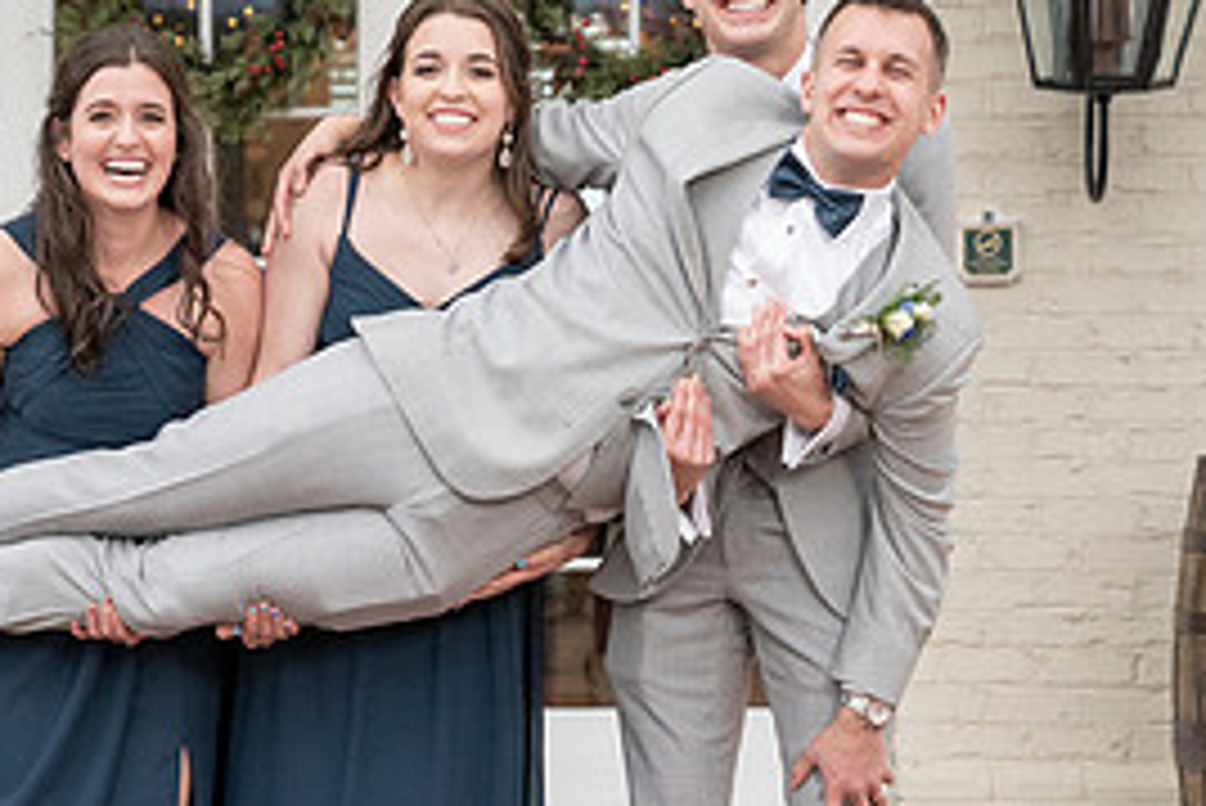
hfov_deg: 12.8
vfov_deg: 8.6
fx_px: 5363
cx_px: 364
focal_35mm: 160
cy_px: 502
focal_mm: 70
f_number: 4
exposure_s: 1/200
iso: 2000
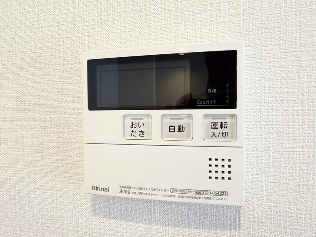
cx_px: 158
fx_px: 219
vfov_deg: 56.8
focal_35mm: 24
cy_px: 118
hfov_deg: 71.6
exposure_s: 1/100
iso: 160
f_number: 2.2
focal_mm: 2.22
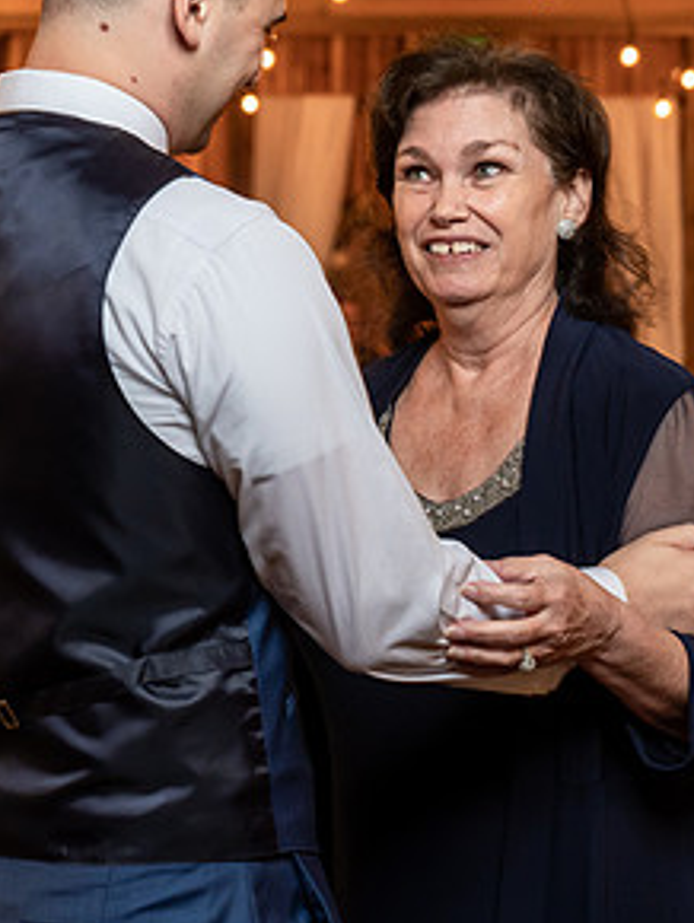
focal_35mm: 108
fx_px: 2883
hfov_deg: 13.7
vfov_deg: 18.2
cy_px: 377
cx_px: 280
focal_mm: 53
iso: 2000
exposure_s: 1/100
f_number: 4
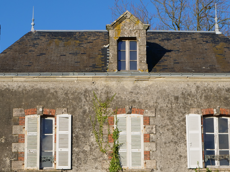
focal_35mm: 102
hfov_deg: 19.2
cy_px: 152
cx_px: 152
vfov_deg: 14.4
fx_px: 678
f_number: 5.6
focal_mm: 25
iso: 200
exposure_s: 1/1000
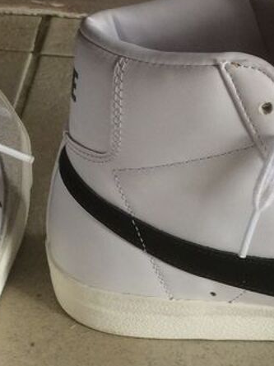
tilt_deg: -47.1
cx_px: 111
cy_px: 295
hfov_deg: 17.0
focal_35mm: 87
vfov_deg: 22.2
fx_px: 918
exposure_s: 1/100
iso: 64
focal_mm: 4.15
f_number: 2.2
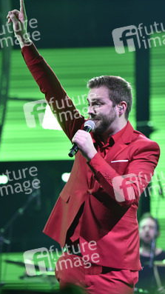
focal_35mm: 285
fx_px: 2219
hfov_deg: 4.3
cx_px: 83
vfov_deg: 7.6
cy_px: 147
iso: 2000
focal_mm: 270
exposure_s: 1/125
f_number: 5.6
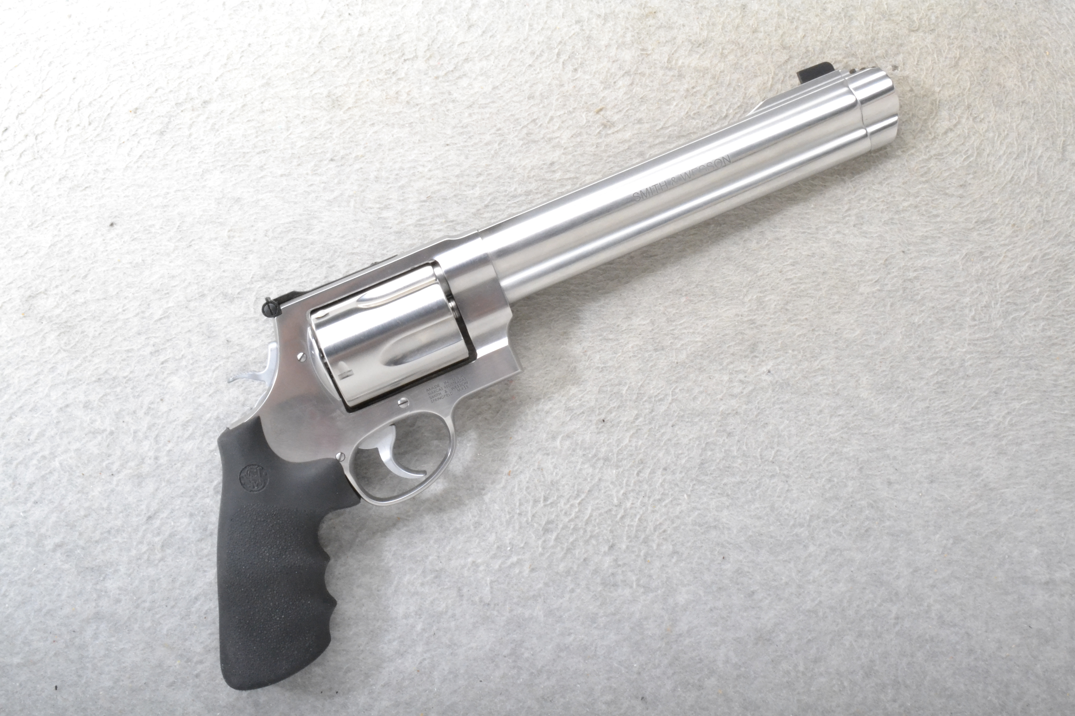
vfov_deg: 31.9
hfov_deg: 46.4
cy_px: 358
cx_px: 538
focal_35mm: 42
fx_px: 1254
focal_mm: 28
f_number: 20
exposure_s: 1/160
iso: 3200
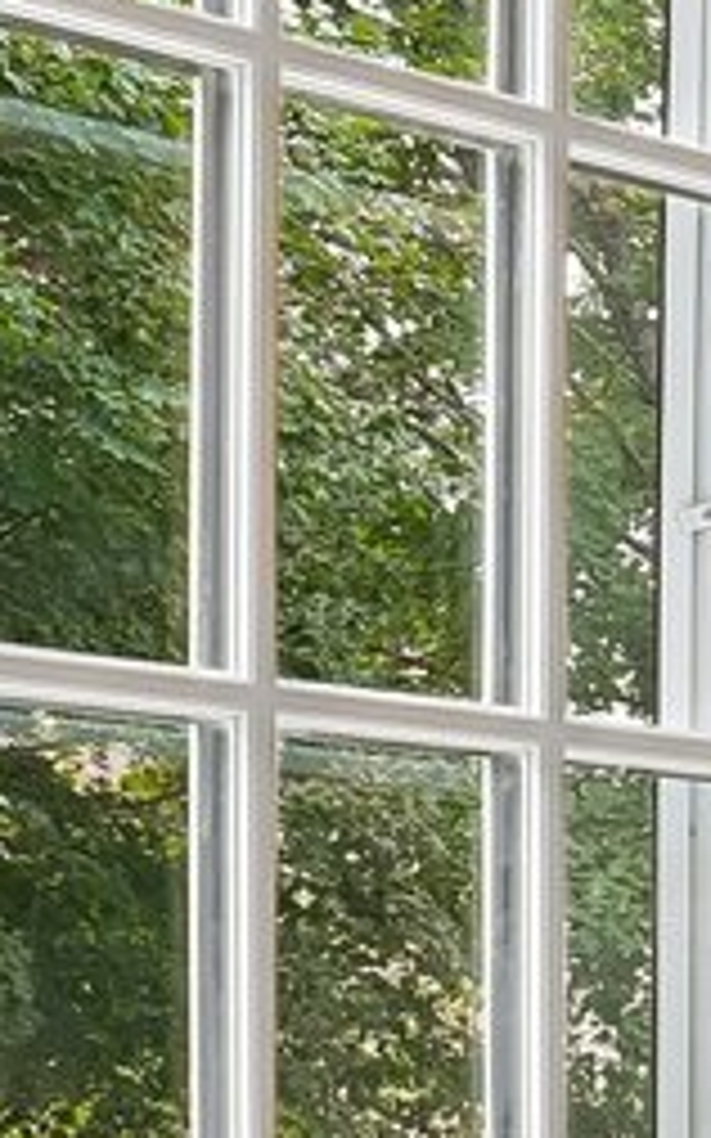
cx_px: 2372
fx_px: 4343
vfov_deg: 14.6
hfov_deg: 7.7
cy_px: 1280
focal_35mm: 140
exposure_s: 1/15
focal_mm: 17
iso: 400
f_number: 11
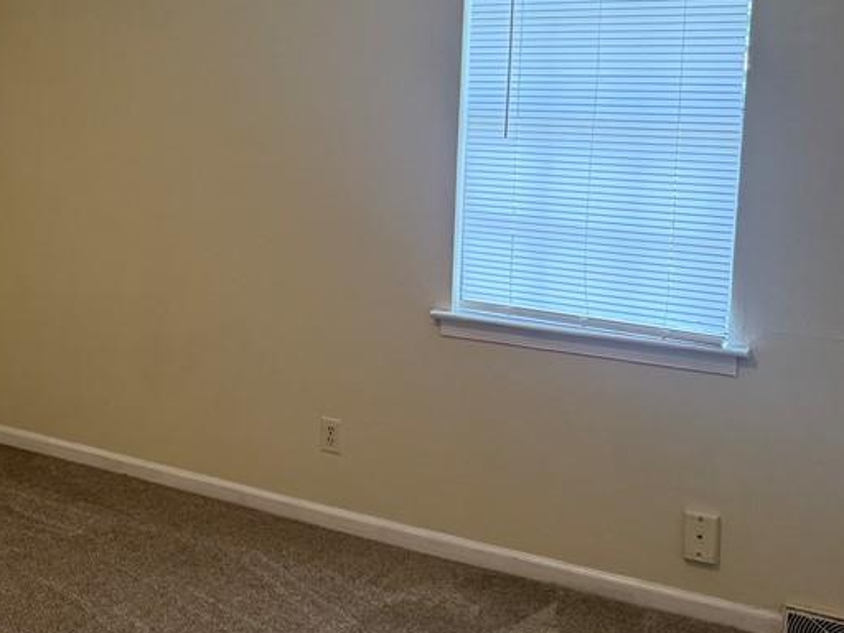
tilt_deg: -3.0
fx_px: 1170
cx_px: 35
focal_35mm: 48
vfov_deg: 29.9
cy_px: 181
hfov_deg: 36.4
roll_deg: +0.4
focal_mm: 6.76
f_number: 1.78
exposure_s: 1/130
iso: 200
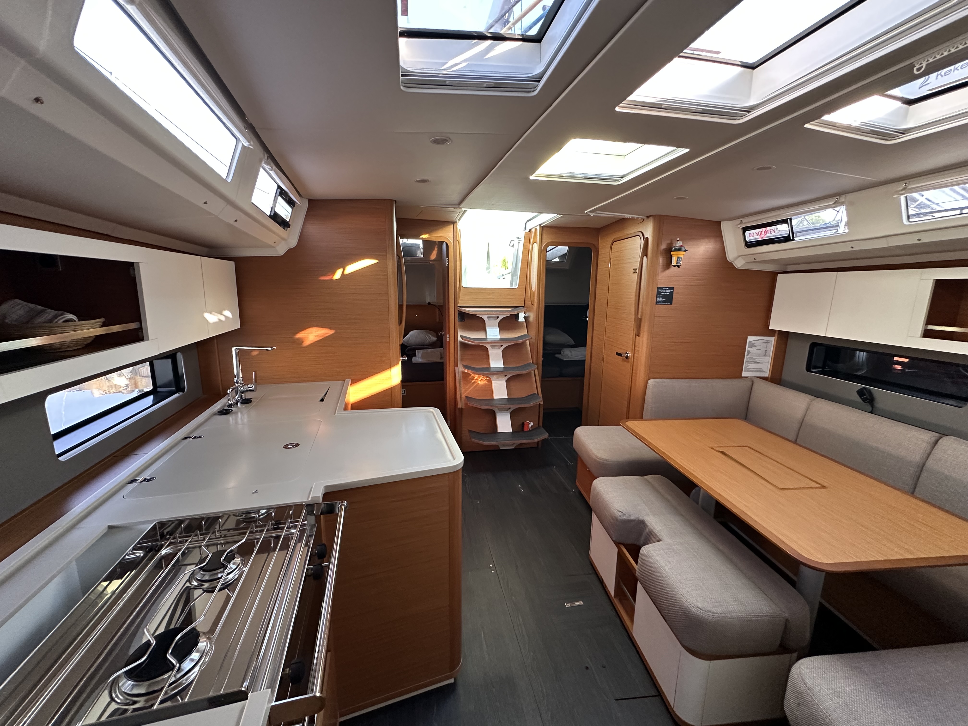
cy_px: 363
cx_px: 484
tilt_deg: -10.4
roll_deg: -0.6
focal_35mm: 14
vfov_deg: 85.7
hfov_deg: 102.1
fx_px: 391
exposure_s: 1/99
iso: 320
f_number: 2.2
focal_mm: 2.22
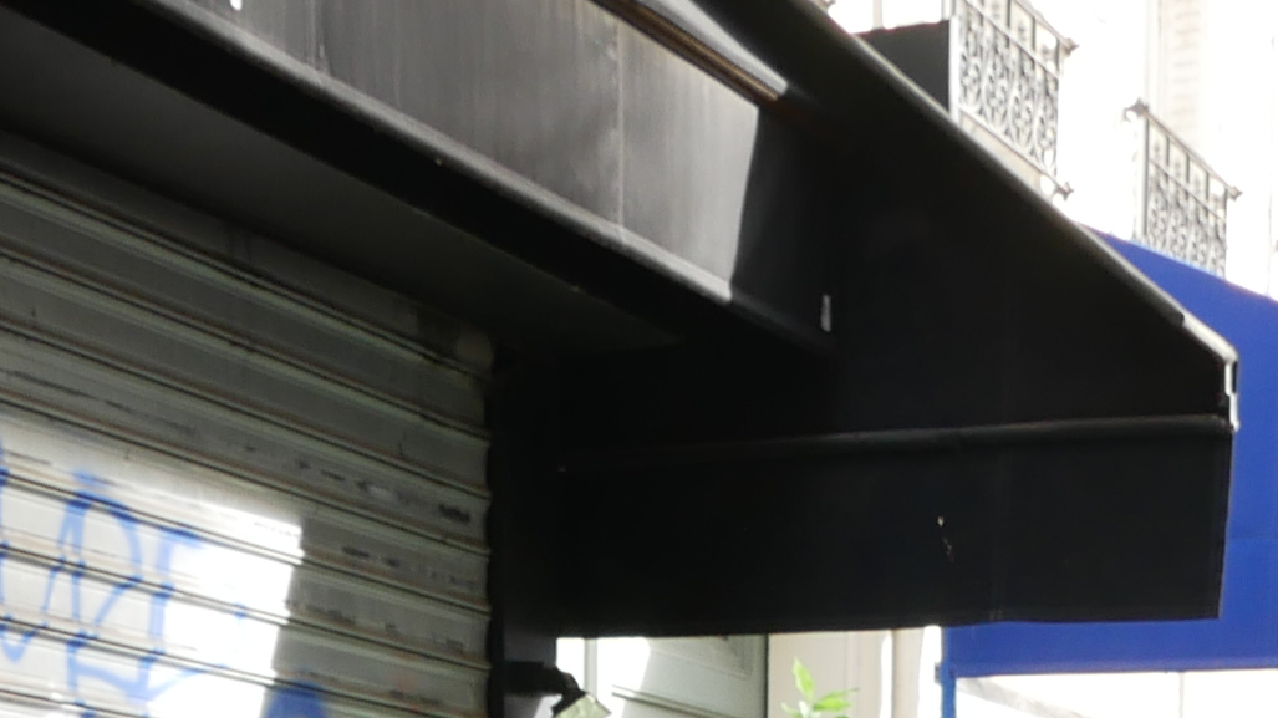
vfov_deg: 9.2
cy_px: 1782
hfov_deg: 18.2
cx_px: 377
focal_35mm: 117
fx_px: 3964
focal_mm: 12
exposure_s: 1/125
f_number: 4
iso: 200
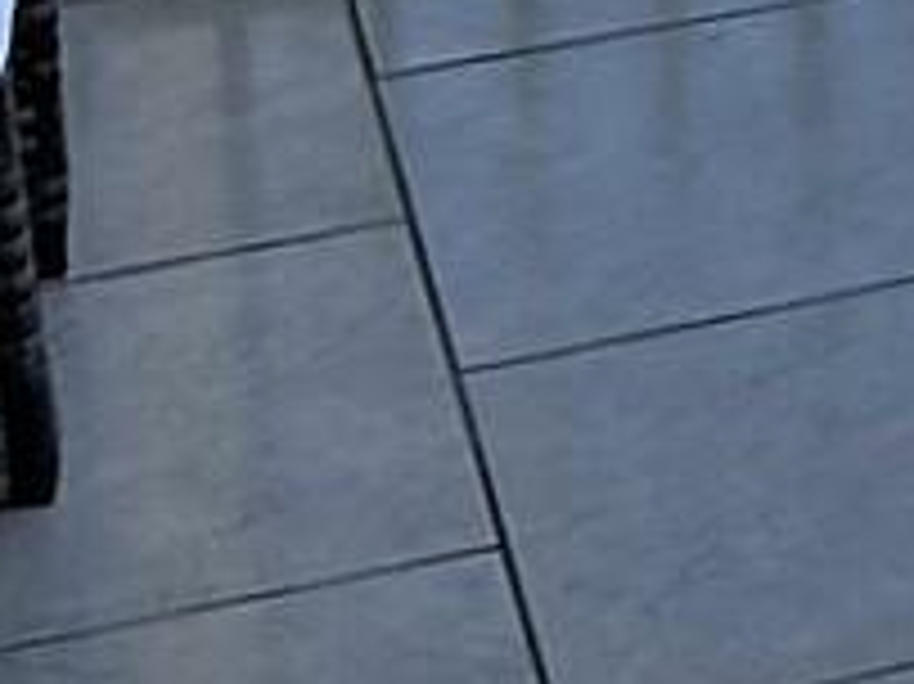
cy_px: -1145
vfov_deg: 7.2
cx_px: 2085
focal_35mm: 189
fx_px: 4987
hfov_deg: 9.5
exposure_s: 1/5263
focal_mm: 6.86
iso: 80
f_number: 1.78
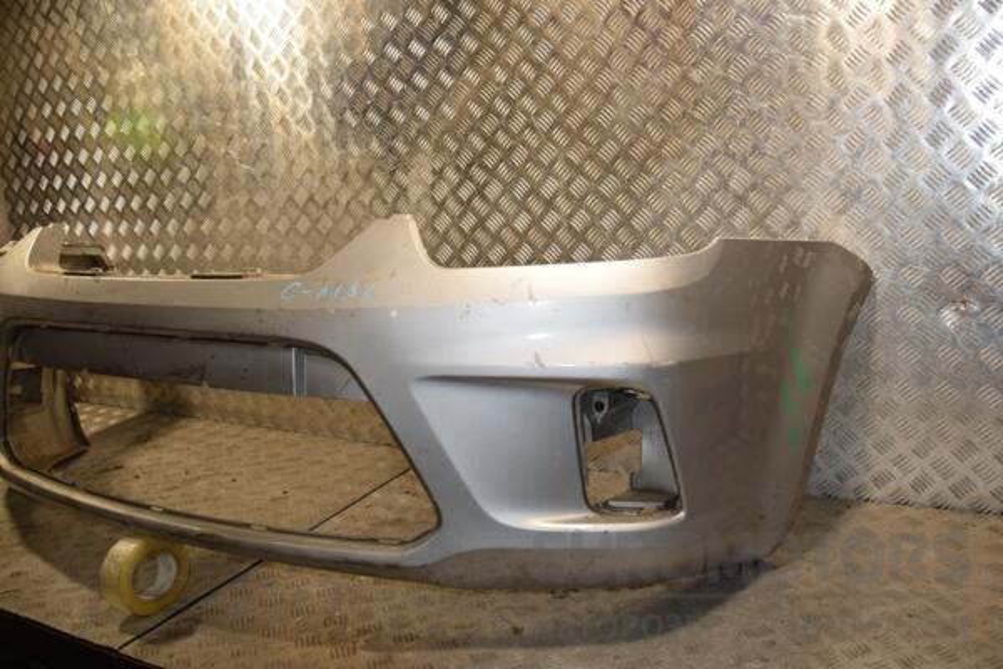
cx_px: 502
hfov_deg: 59.5
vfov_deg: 41.7
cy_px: 334
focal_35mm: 32
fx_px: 878
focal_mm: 21
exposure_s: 1/200
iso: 800
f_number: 6.3
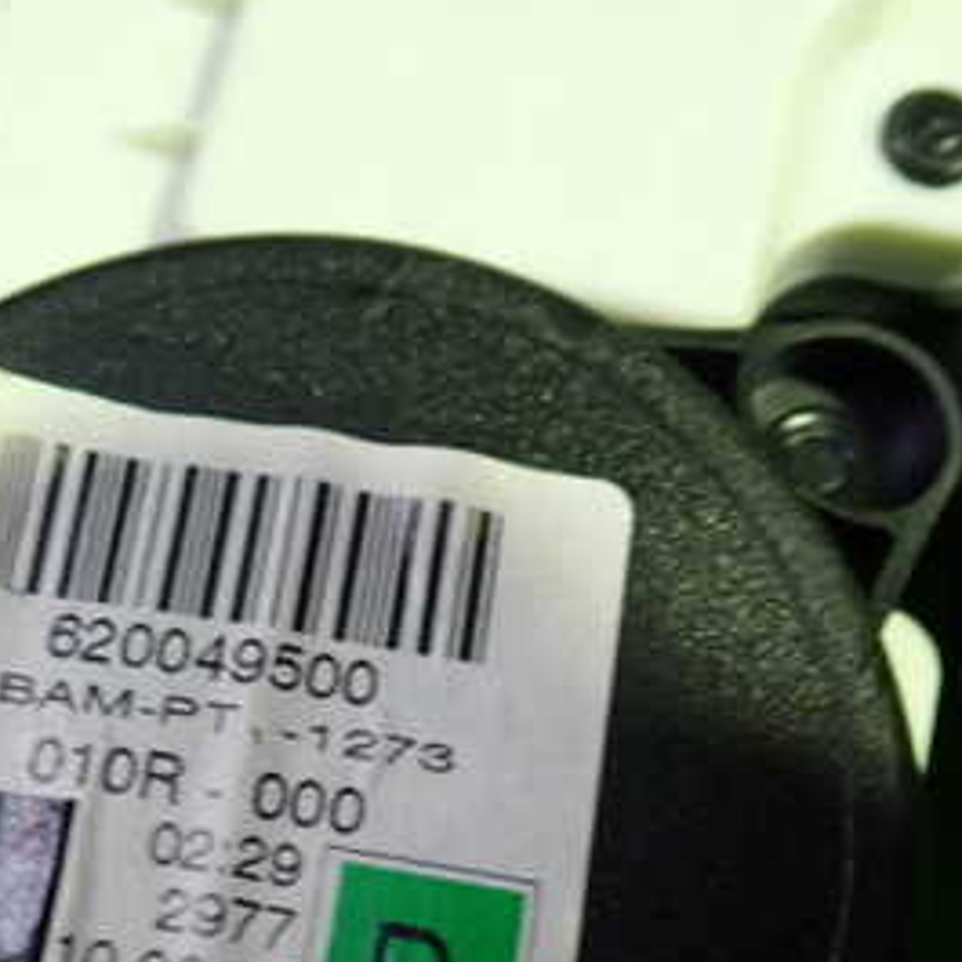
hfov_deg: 28.0
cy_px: 806
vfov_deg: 27.9
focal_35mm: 60
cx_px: 200
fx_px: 1886
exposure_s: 1/30
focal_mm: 5.4
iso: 200
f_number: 2.3
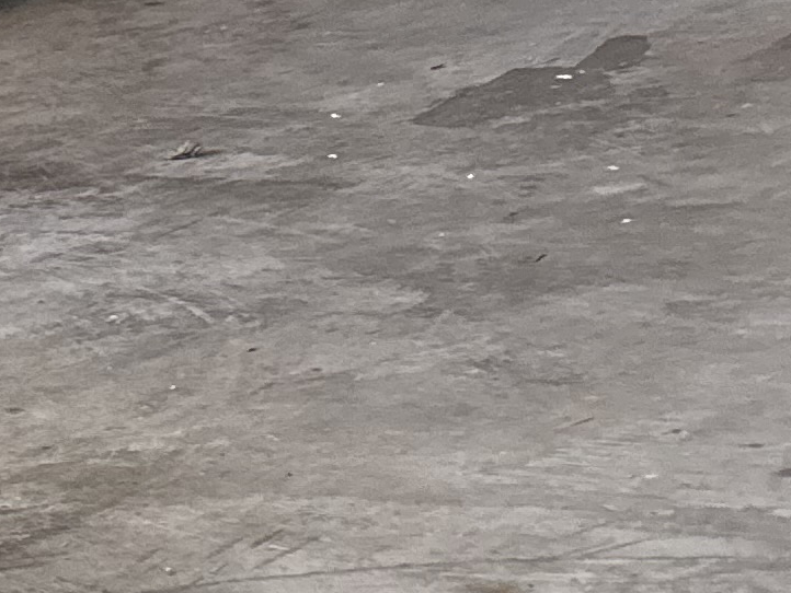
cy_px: 50
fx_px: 3063
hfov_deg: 11.3
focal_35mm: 134
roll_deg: +11.3
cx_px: -1305
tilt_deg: -5.0
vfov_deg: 11.0
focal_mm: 6.76
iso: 640
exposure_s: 1/60
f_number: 1.78
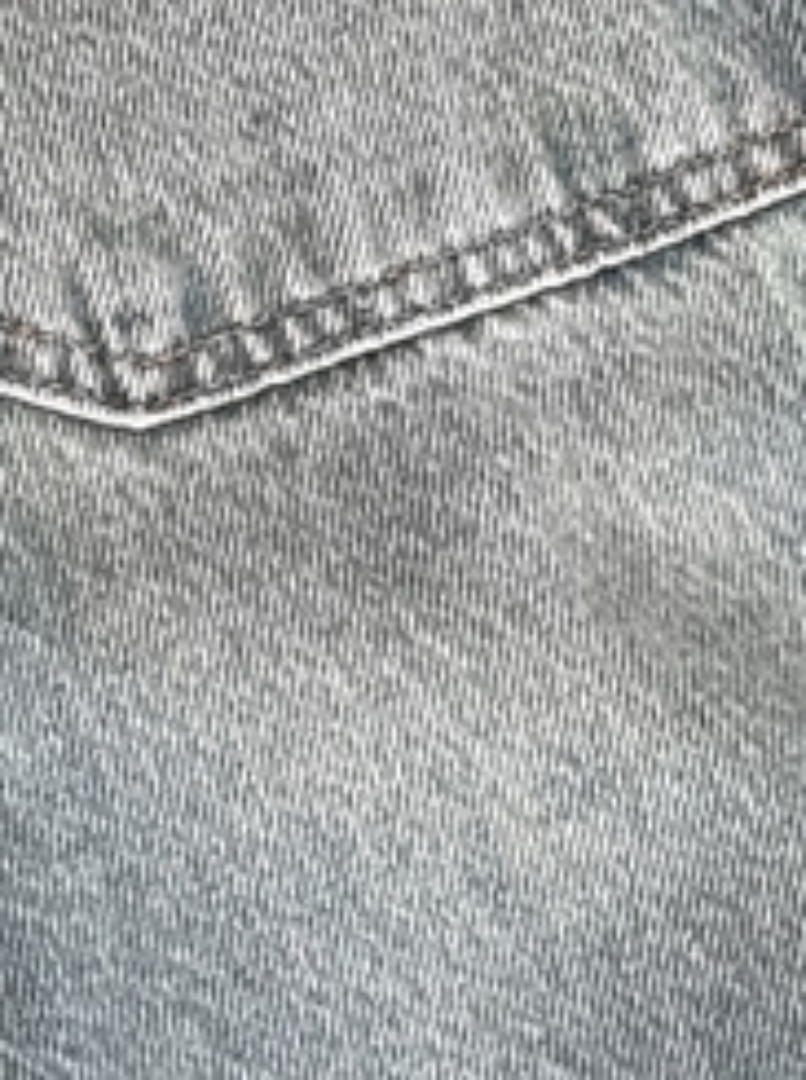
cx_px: -850
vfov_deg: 6.3
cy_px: 150
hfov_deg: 4.6
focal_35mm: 314
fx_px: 9774
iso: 100
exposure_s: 1/115
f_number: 1.8
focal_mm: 6.76
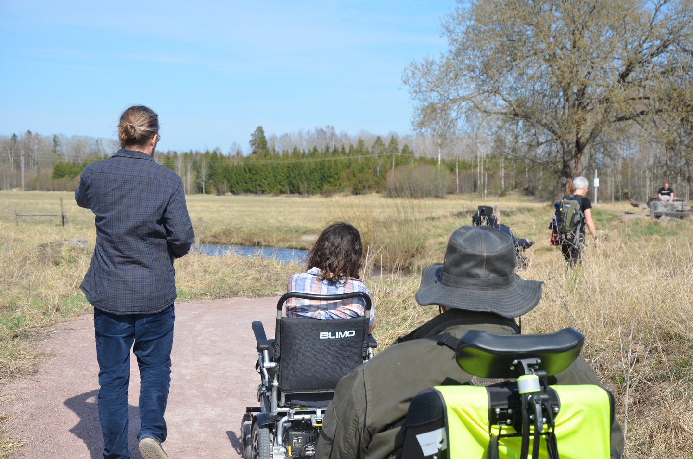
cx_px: 346
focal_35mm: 68
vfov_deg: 20.1
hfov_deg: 29.9
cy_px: 230
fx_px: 1297
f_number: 8
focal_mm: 45
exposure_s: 1/250
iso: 100
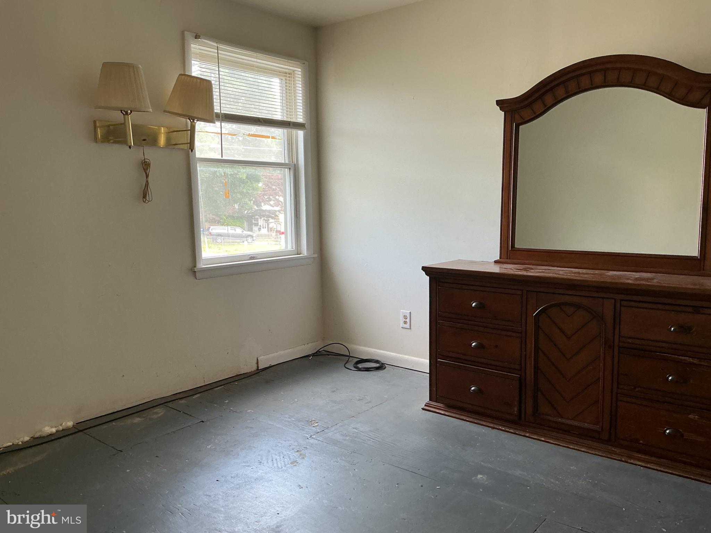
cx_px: 356
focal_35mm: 29
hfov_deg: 61.7
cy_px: 266
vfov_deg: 48.2
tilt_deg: -6.6
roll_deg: +1.8
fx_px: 596
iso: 64
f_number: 1.8
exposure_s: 1/60
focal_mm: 3
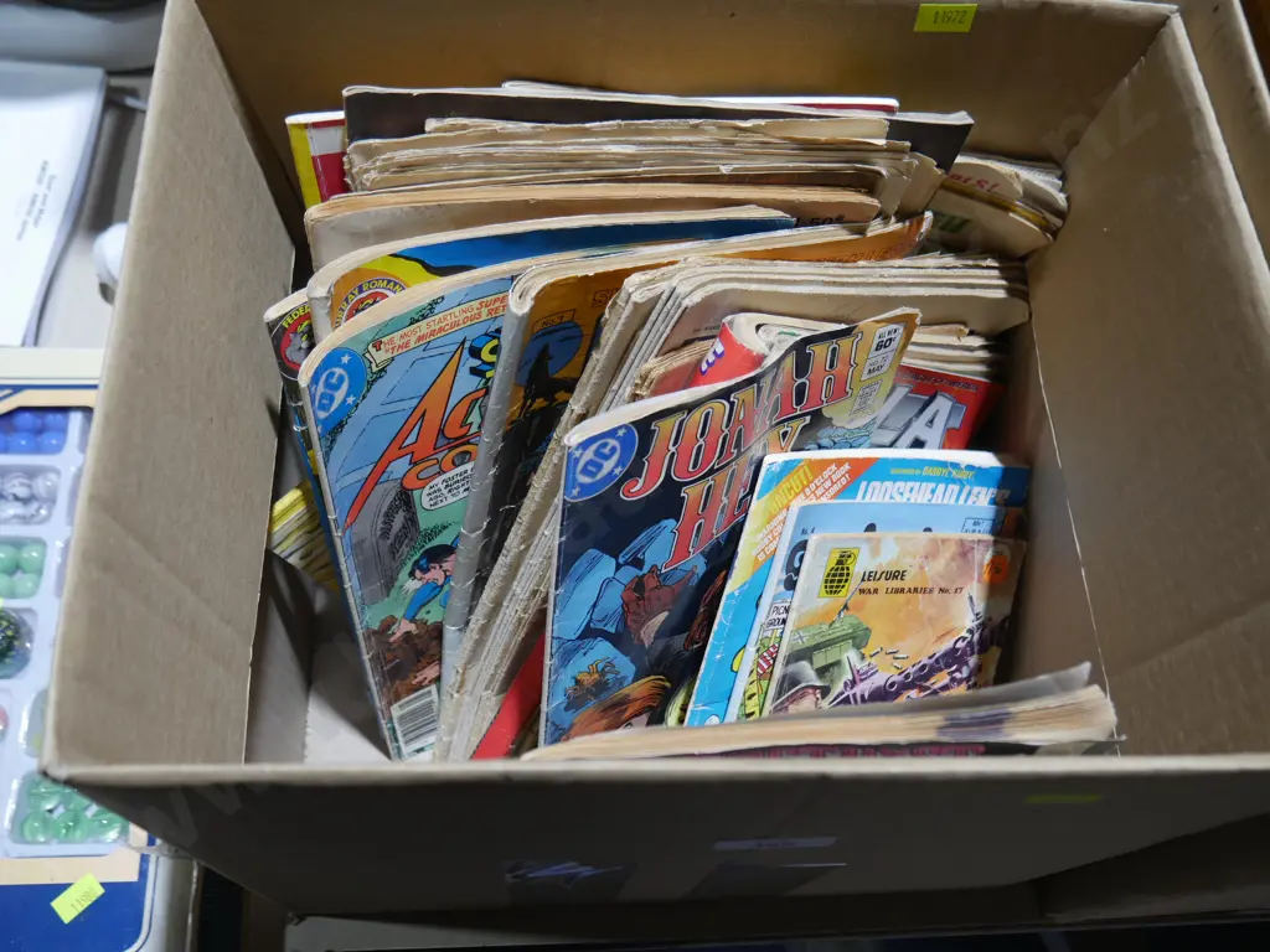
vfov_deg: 46.8
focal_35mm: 30
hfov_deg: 60.0
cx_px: 635
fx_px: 1101
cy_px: 476
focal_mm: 15
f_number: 3.6
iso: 320
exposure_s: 1/60
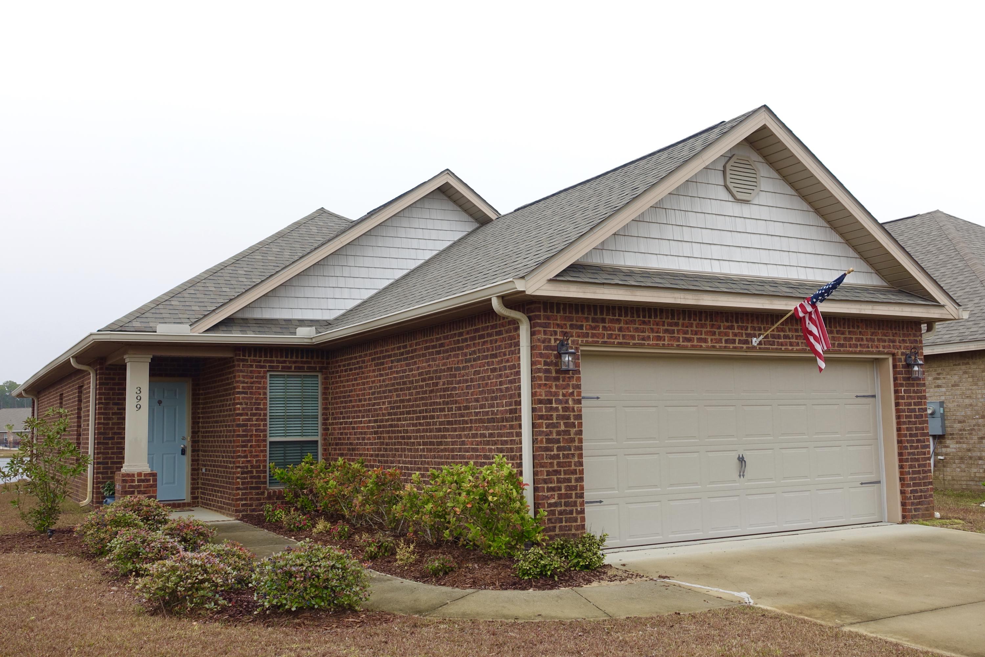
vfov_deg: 38.9
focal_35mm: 34
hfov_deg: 55.8
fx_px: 930
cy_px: 328
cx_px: 492
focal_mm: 12.64
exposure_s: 1/400
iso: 125
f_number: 4
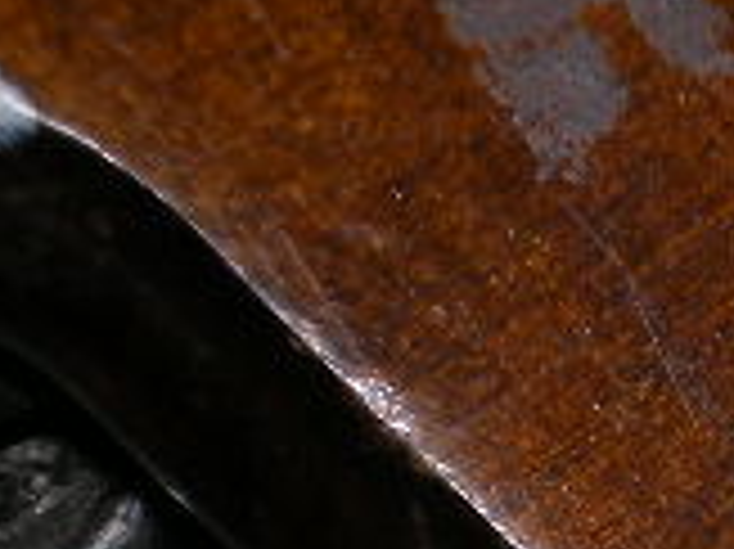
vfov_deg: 4.0
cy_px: 878
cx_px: 1135
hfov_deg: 5.4
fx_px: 7755
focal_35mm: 366
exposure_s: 1/50
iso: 64
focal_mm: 15.3
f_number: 7.5
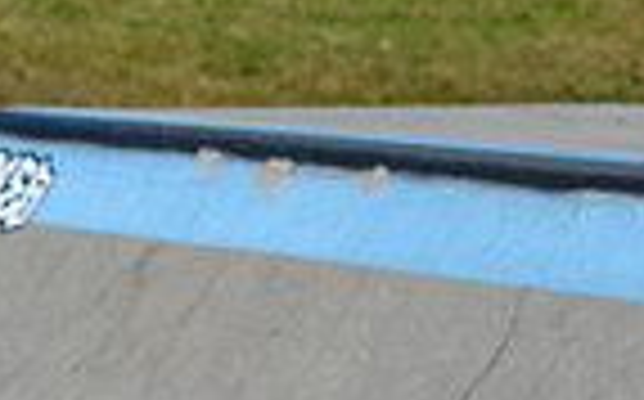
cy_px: 384
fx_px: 7626
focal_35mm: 435
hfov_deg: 4.8
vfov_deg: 3.0
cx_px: -518
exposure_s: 1/1000
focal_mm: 70
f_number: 8
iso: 200
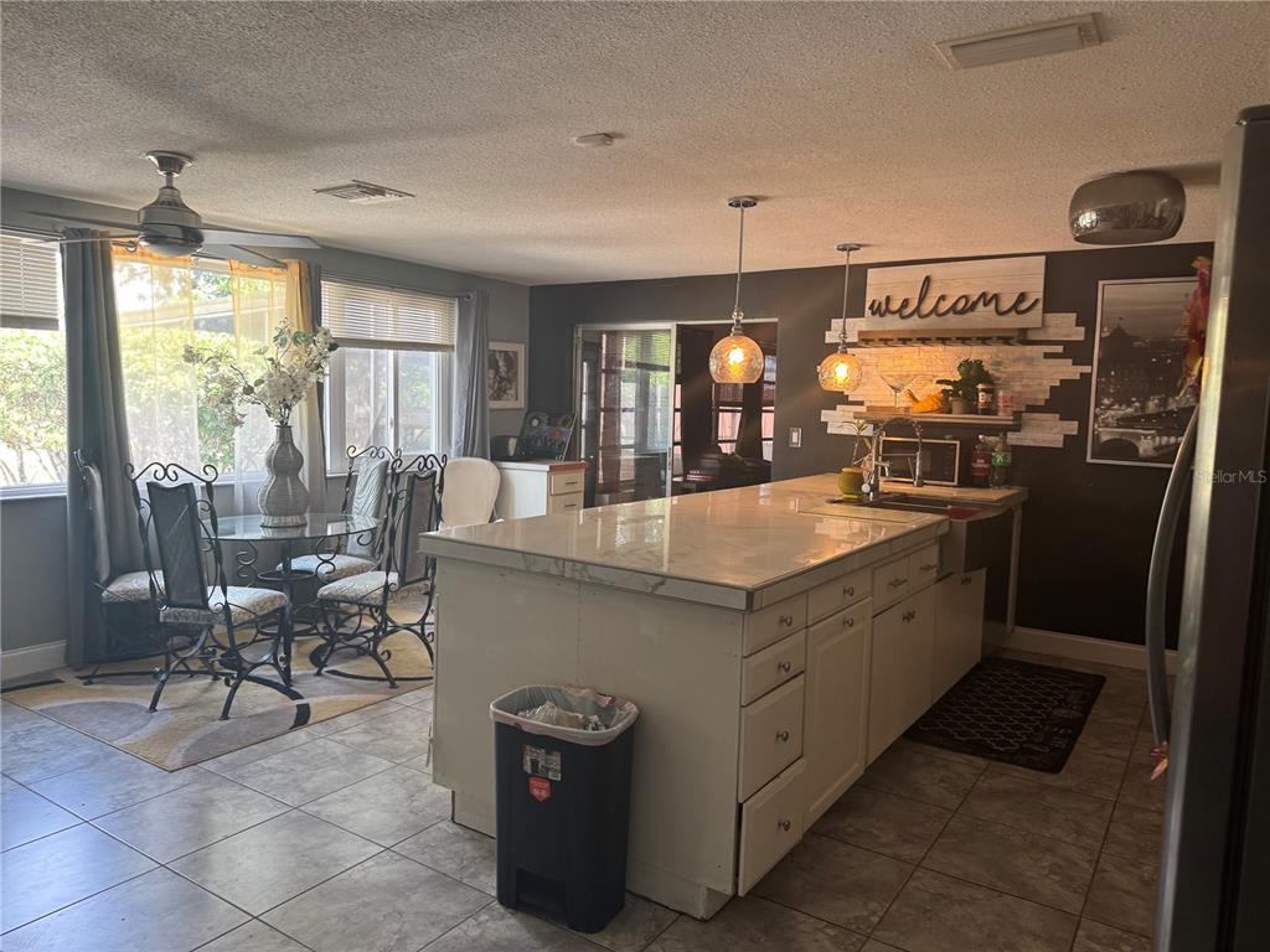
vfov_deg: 56.8
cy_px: 476
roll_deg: -1.8
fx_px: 881
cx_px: 635
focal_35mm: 24
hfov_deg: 71.6
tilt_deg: -5.0
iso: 160
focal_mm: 6.76
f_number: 1.78
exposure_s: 1/60
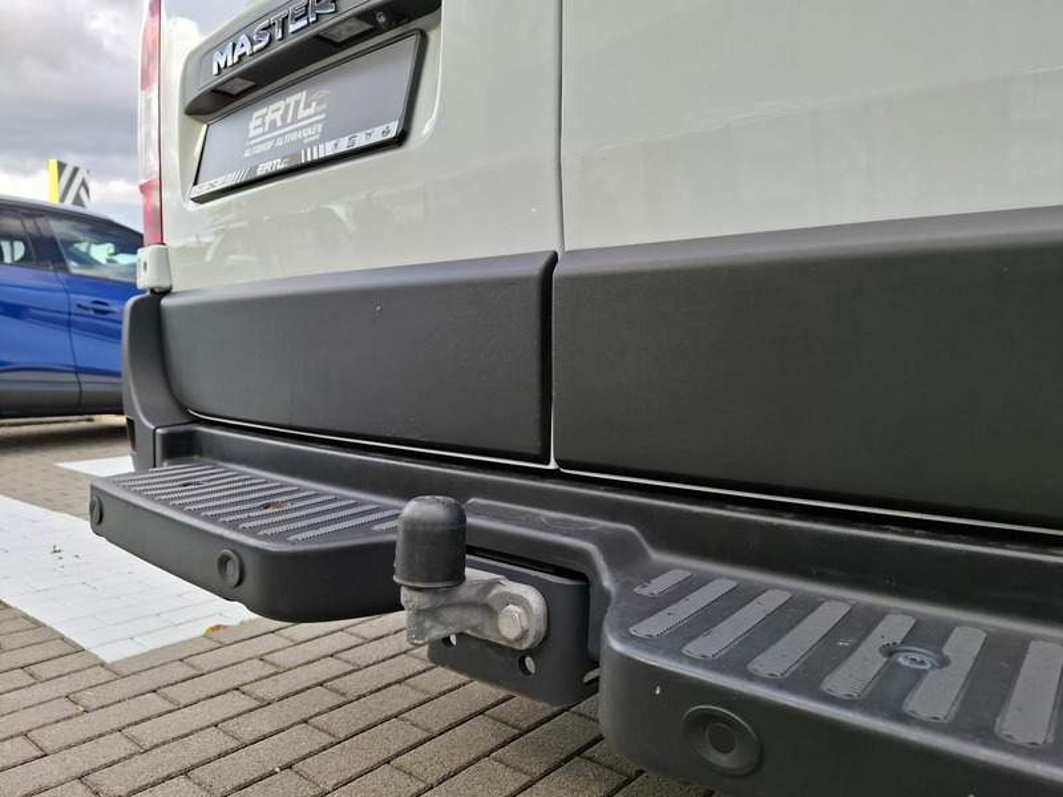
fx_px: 706
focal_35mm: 23
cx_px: 532
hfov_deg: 73.9
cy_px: 398
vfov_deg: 58.9
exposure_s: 1/548
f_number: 1.8
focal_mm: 5.54
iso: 50
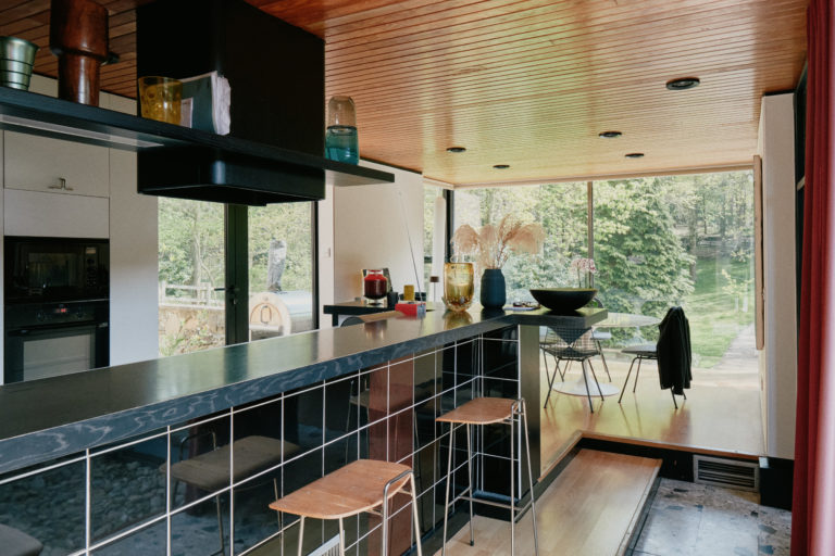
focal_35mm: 24
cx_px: 418
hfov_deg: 73.7
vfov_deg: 53.1
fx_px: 557
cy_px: 278
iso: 1600
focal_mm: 16
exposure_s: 1/160
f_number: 6.4
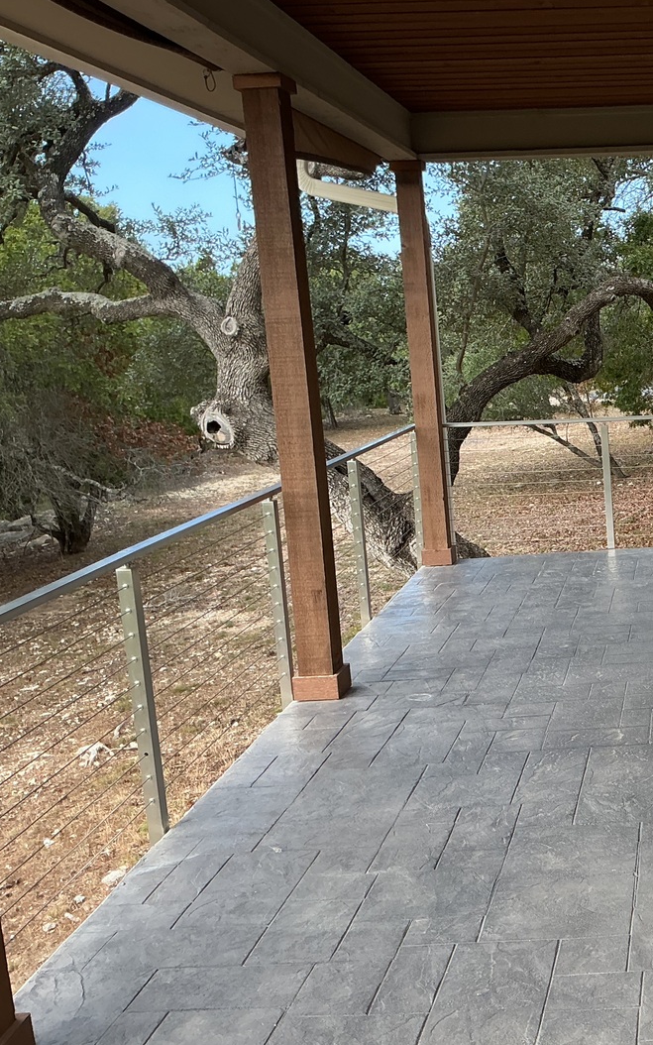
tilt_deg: -9.2
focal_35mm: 42
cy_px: 514
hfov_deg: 28.3
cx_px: 682
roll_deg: +1.6
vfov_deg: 47.2
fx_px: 1196
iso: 20
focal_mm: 3
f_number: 1.8
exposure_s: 1/180
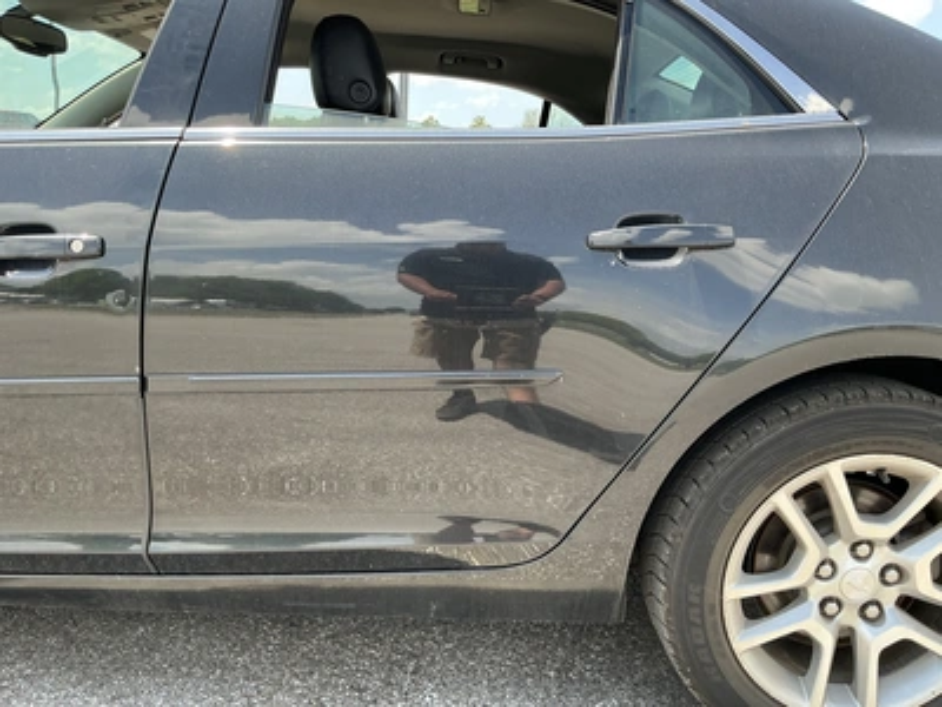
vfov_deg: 49.7
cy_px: 354
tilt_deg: -11.3
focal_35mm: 28
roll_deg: -2.6
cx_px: 471
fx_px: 762
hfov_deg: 63.4
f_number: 1.8
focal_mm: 3
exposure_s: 1/265
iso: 25
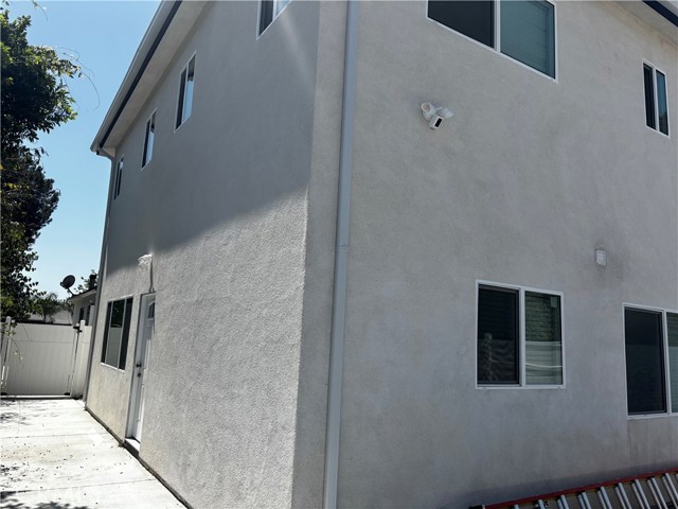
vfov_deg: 53.1
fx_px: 509
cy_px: 254
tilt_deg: +8.1
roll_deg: -3.1
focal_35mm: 26
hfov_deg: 67.3
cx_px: 339
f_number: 1.6
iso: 50
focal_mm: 5.96
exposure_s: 1/4630
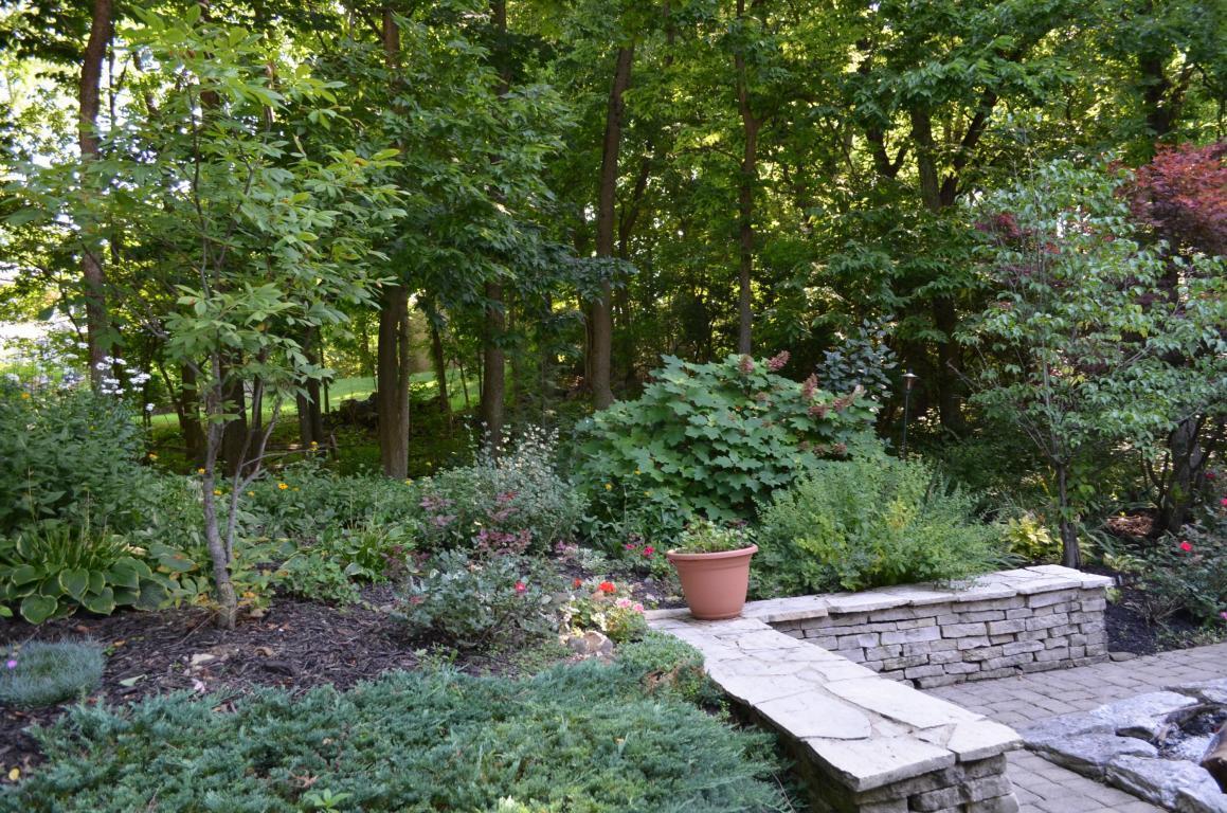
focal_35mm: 27
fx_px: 918
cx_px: 614
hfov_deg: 67.5
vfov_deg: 47.7
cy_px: 406
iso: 400
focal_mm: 18
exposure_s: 1/90
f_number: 4.8
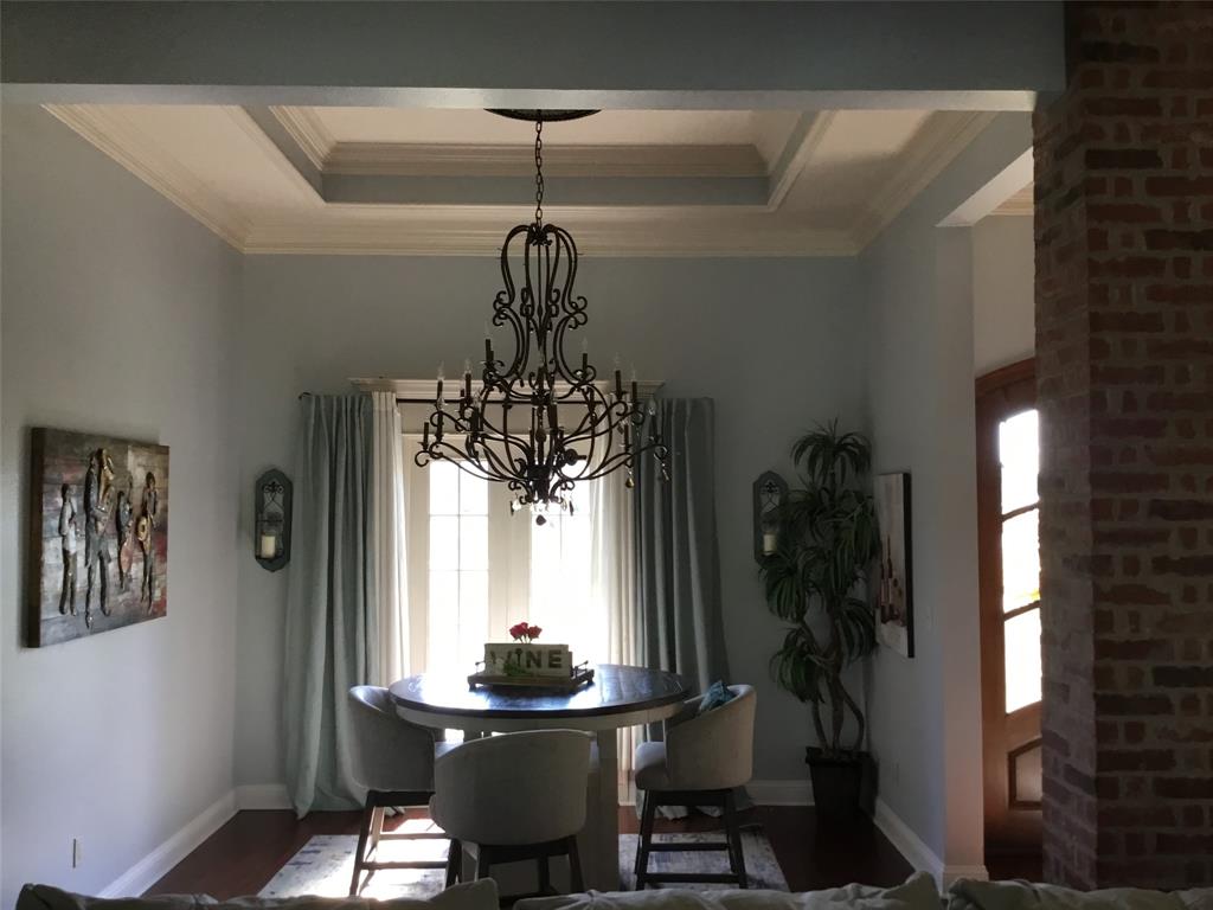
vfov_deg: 45.4
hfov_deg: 58.4
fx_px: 1086
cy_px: 455
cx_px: 606
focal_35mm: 31
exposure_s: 1/30
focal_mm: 3.3
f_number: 2.4
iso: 32
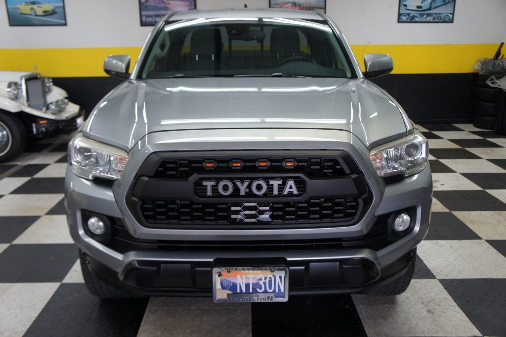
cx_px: 253
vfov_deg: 39.9
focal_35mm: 33
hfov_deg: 57.3
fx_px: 463
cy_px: 168
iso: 250
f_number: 4
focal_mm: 22
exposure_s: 1/40
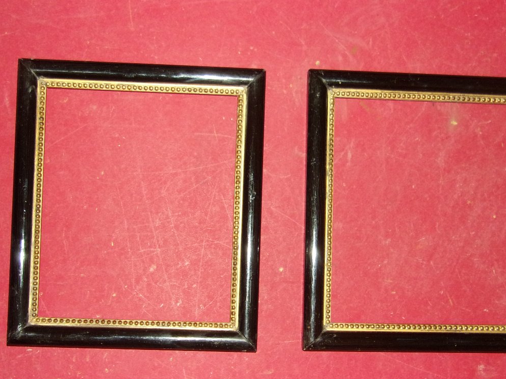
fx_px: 760
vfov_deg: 28.0
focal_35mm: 52
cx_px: 273
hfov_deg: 36.8
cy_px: 221
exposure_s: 1/34
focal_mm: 7.8
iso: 200
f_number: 4.1
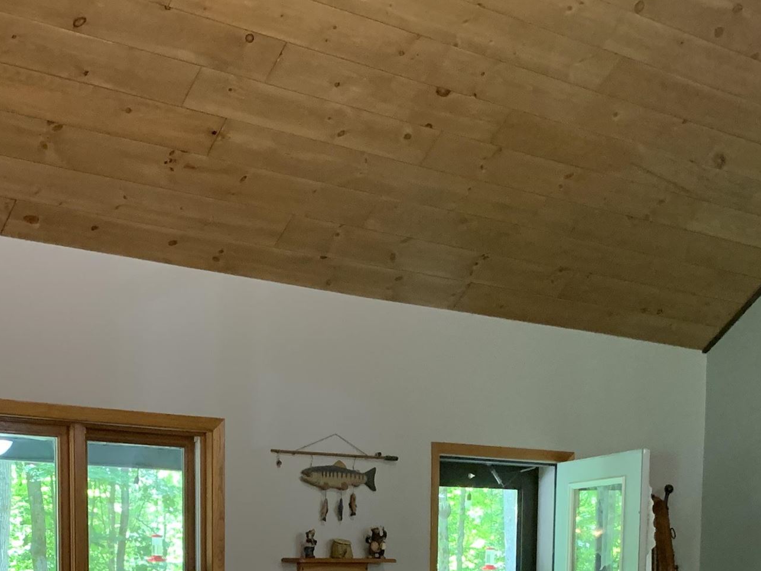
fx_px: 1363
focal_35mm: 62
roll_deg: -0.2
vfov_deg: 22.0
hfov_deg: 31.0
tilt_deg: -7.1
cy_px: 667
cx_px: 271
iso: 400
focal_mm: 4.25
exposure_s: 1/40
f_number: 1.8
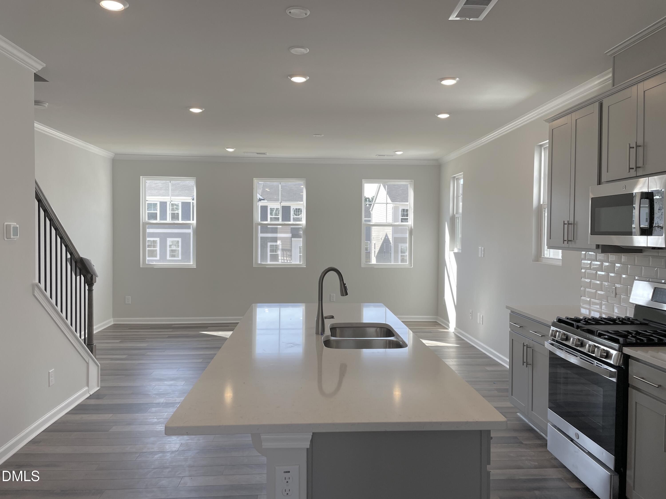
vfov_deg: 53.1
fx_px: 500
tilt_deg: -1.4
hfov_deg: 67.3
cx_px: 333
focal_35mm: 26
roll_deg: -0.1
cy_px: 250
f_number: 1.6
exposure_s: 1/258
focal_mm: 4.2
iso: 32
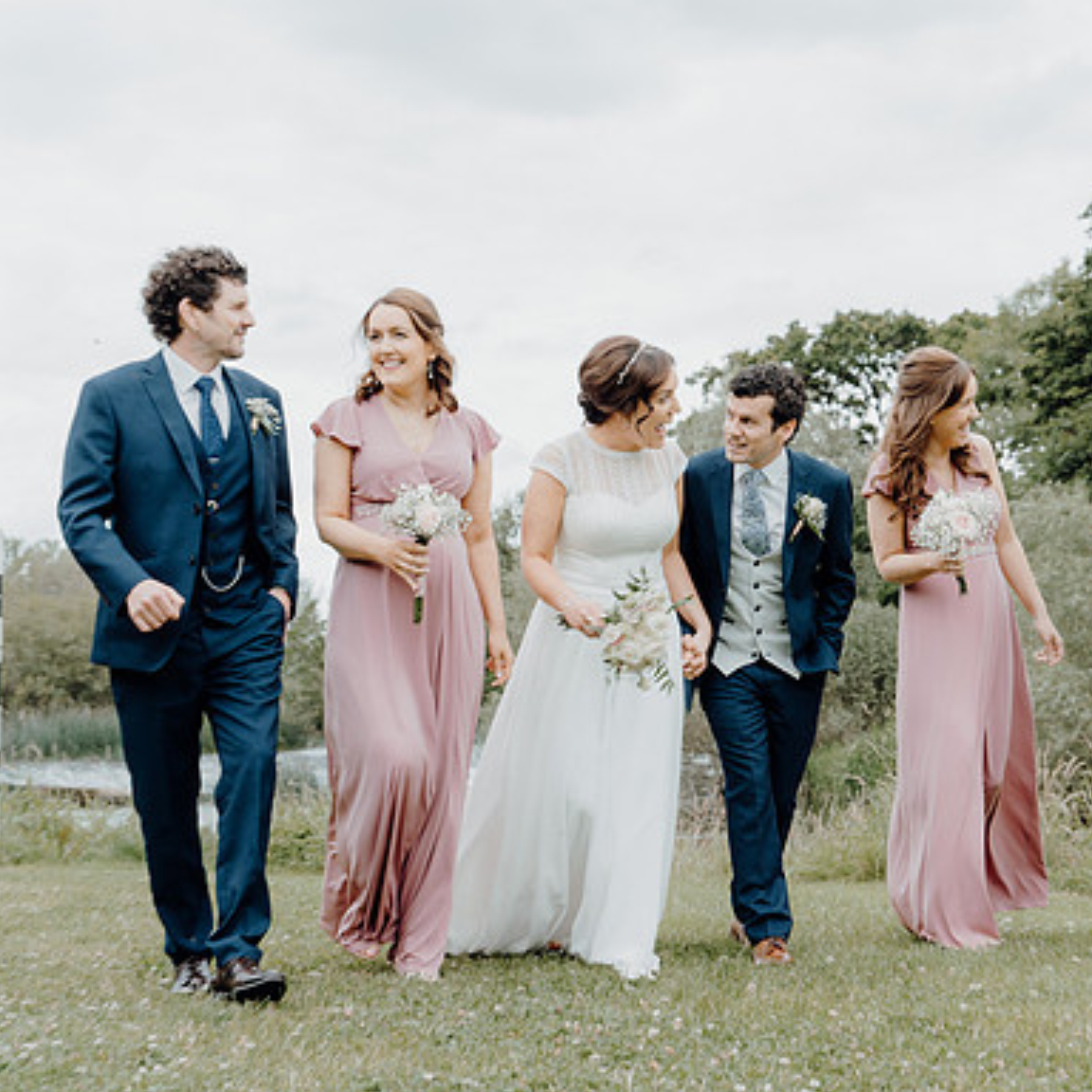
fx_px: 2106
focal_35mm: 59
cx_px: 708
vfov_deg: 29.1
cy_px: 547
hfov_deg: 28.9
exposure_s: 1/200
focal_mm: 46
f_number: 5
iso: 125
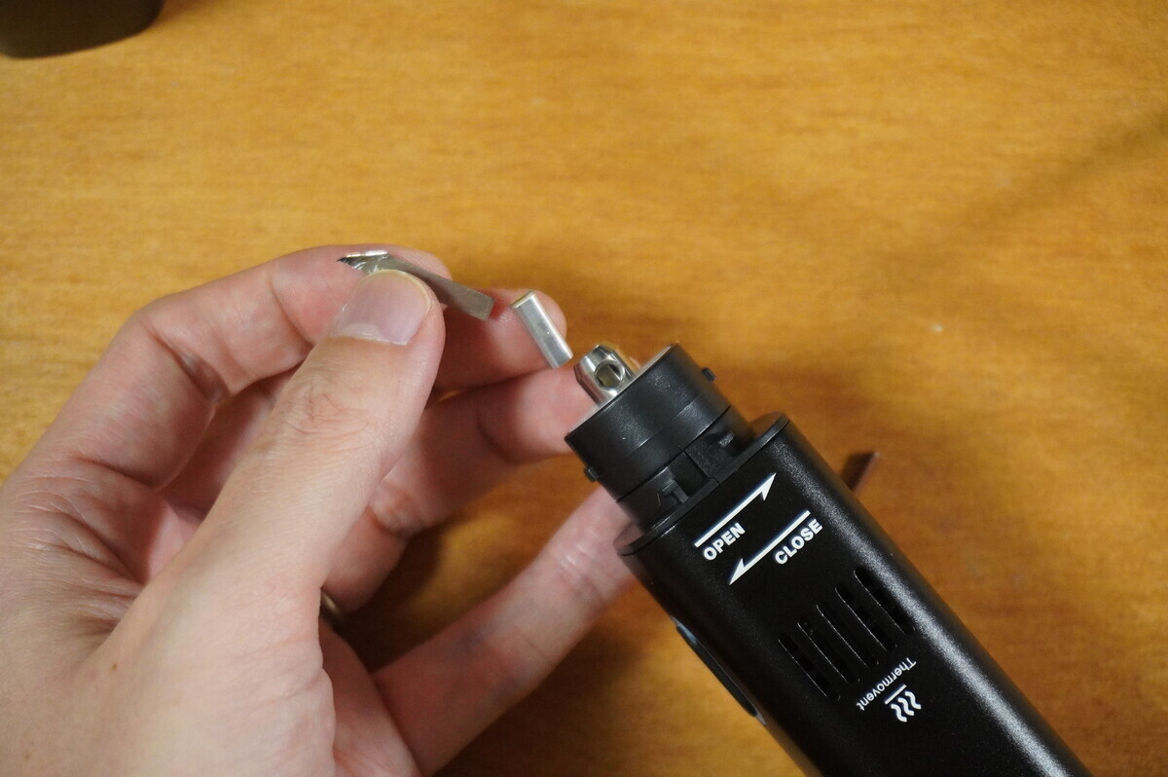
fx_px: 2431
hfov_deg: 27.0
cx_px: 584
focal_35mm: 75
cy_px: 388
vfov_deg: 18.2
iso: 5000
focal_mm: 50
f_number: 5.6
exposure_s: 1/80
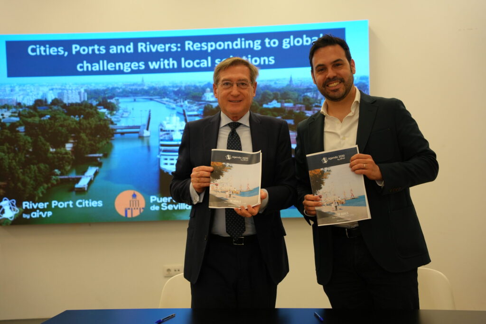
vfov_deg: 25.5
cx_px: 243
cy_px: 162
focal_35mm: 53
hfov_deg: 37.5
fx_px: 716
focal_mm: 53
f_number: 4
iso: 640
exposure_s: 1/160
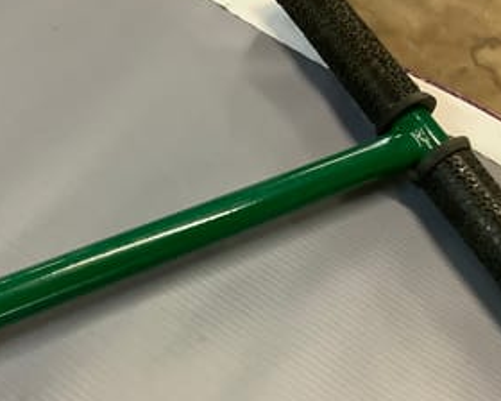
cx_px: 181
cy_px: 230
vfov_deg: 28.1
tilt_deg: -56.2
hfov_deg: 34.5
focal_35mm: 54
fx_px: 801
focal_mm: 3.3
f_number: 2.4
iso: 320
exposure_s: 1/33
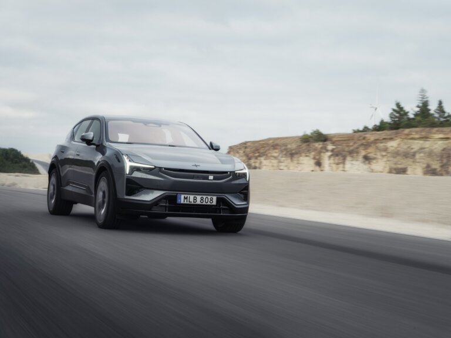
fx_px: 886
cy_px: 169
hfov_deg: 28.6
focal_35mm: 68
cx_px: 226
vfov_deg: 21.6
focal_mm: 86.5
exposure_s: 1/25
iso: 200
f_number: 9
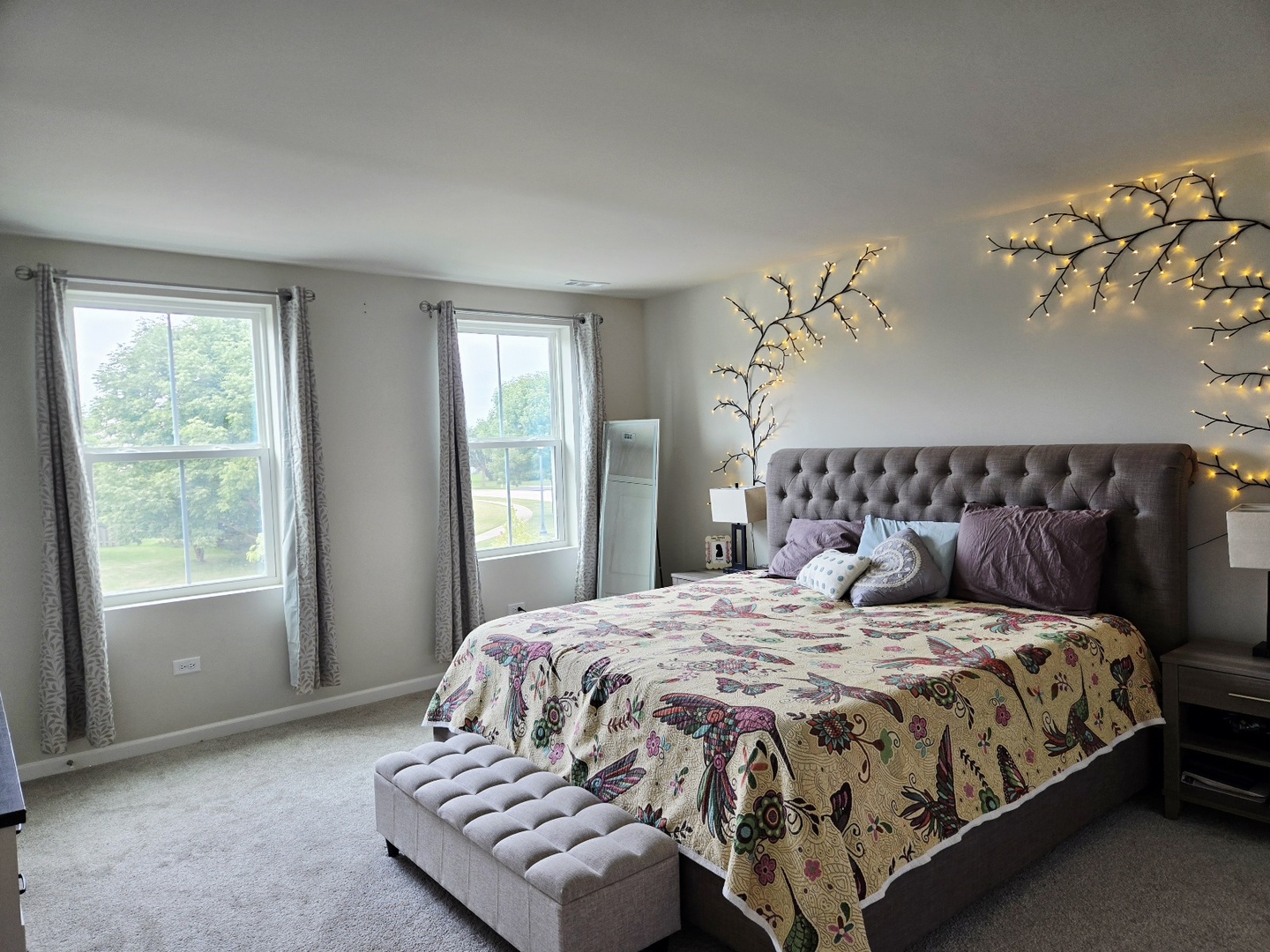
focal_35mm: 23
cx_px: 635
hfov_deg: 73.9
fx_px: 844
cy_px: 476
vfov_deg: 58.9
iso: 40
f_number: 1.8
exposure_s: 1/120
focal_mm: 5.4
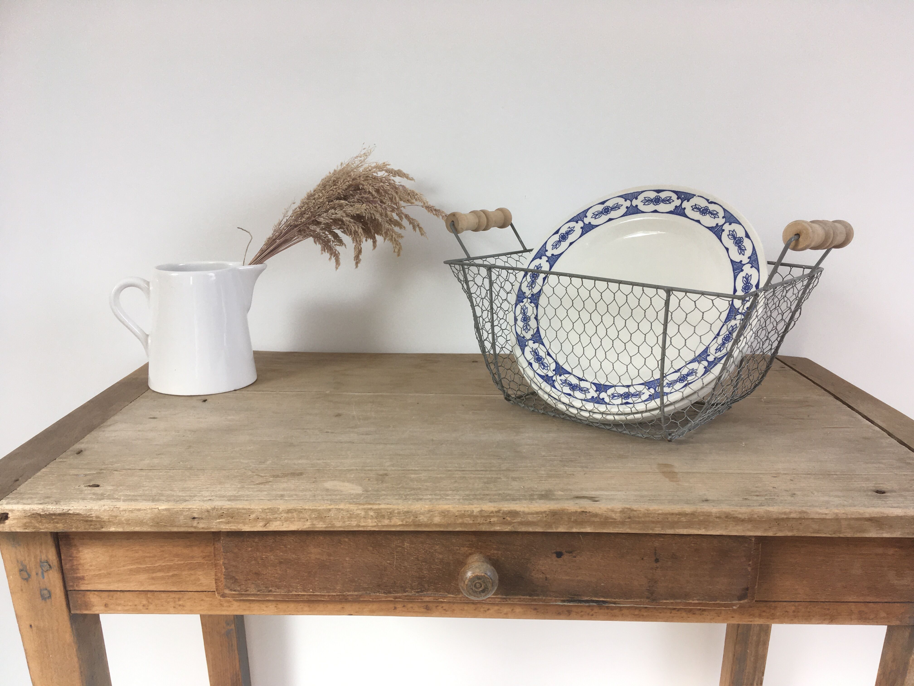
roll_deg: -0.3
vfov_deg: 48.2
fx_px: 766
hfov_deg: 61.7
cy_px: 343
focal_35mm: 29
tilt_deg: -11.2
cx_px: 457
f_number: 2.2
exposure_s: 1/50
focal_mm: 4.15
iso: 32
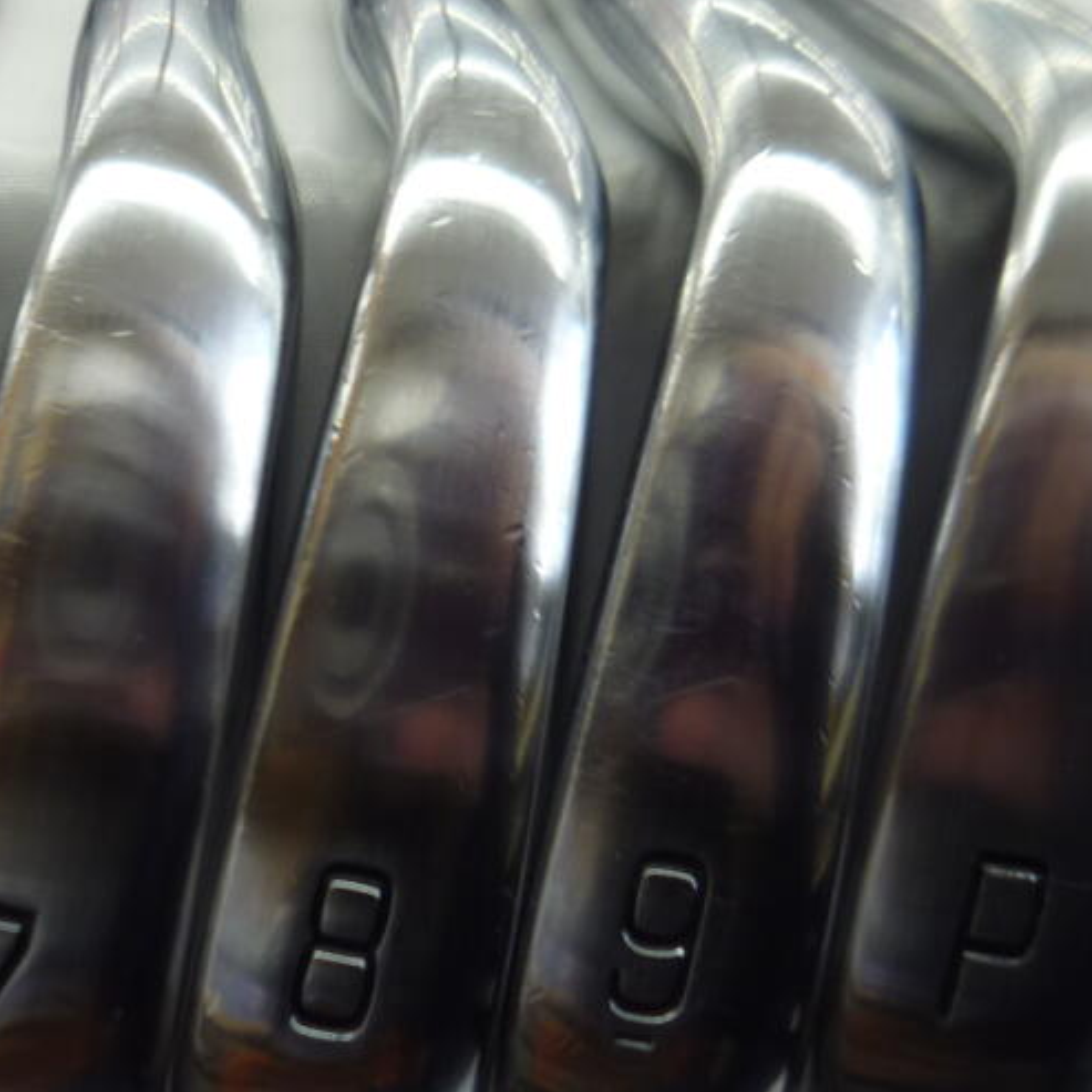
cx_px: 155
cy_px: 631
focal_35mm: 43
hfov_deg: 37.2
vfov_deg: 39.1
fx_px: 1535
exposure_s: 1/30
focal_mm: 4.5
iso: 100
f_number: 2.8
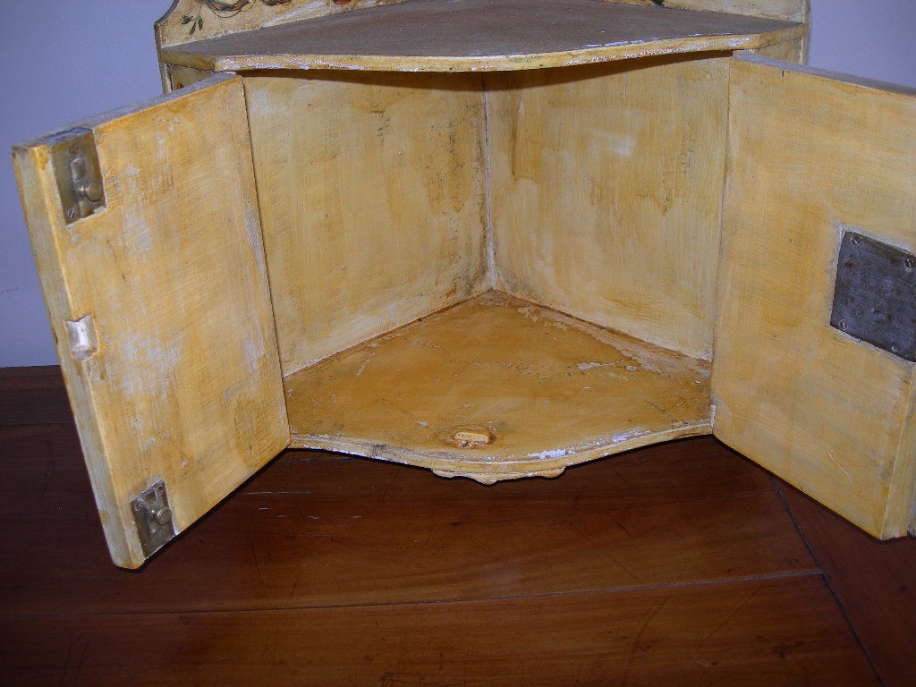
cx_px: 458
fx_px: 1006
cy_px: 344
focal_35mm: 38
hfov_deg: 49.0
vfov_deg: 37.7
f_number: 2.8
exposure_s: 1/60.1
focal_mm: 7.8
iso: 50
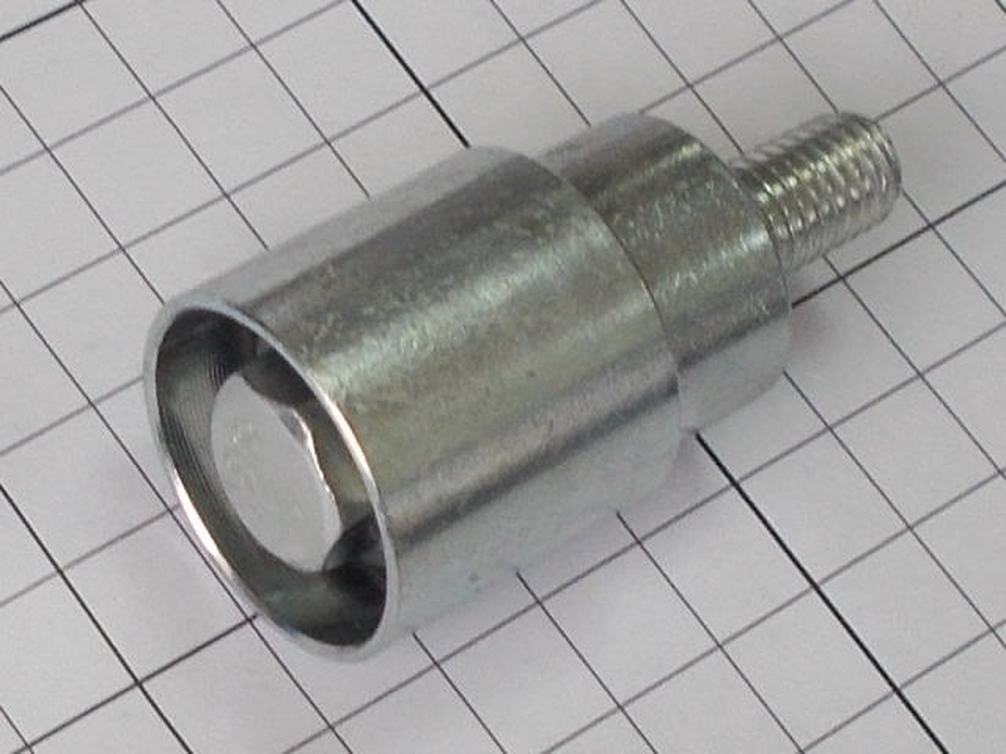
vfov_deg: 53.1
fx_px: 756
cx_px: 503
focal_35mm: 26
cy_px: 377
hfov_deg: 67.3
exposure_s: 1/60
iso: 80
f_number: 3.2
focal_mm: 4.6
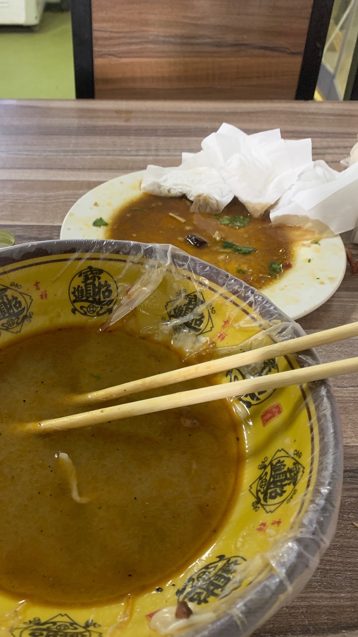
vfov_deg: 66.1
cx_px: 125
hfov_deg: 39.8
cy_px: 321
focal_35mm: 29
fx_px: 489
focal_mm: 4.25
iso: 500
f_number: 1.8
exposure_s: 1/25
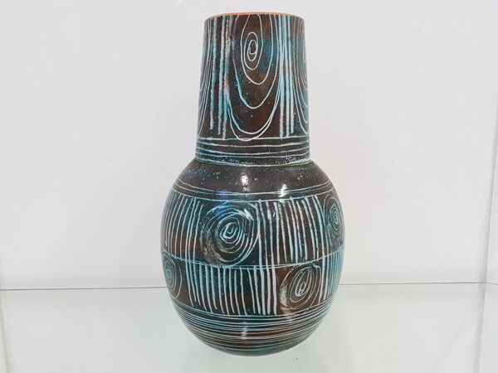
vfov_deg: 53.1
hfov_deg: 67.3
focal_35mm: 26
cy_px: 186
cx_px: 249
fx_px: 374
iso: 400
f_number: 2.4
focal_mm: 4.3
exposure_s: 1/50
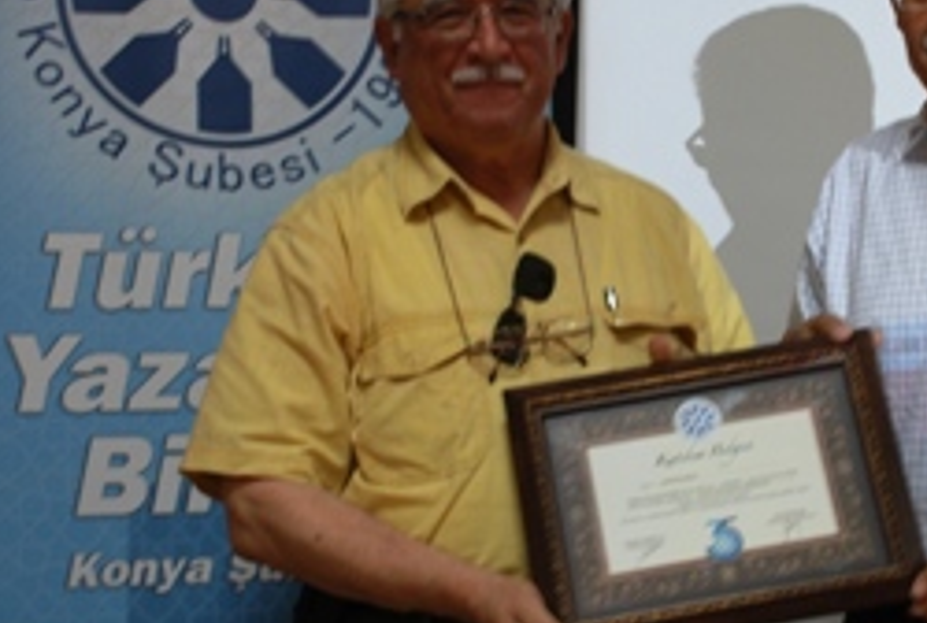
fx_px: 2220
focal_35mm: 86
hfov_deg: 23.5
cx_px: 630
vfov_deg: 16.0
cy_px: 280
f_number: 4.2
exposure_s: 1/10
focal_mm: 32
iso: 100
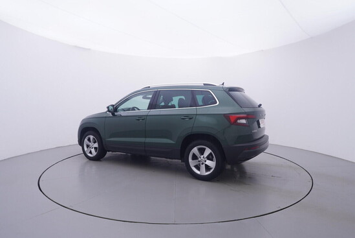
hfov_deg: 77.3
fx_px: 222
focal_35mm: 22
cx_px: 178
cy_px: 119
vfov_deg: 56.2
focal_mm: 15
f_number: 5
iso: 200
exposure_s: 1/80
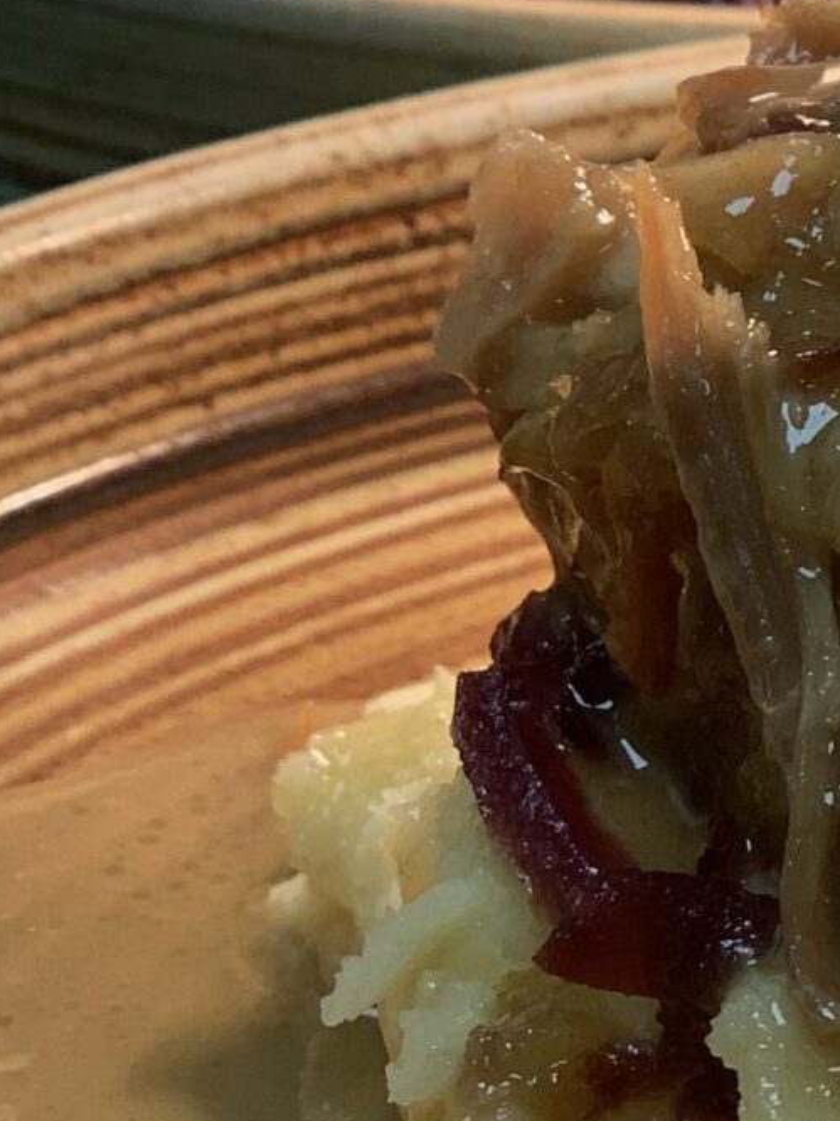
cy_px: 661
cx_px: 1151
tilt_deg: -25.8
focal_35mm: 200
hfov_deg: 7.3
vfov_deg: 9.9
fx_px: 6475
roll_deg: +1.0
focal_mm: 6
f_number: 2.4
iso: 40
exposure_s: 1/100
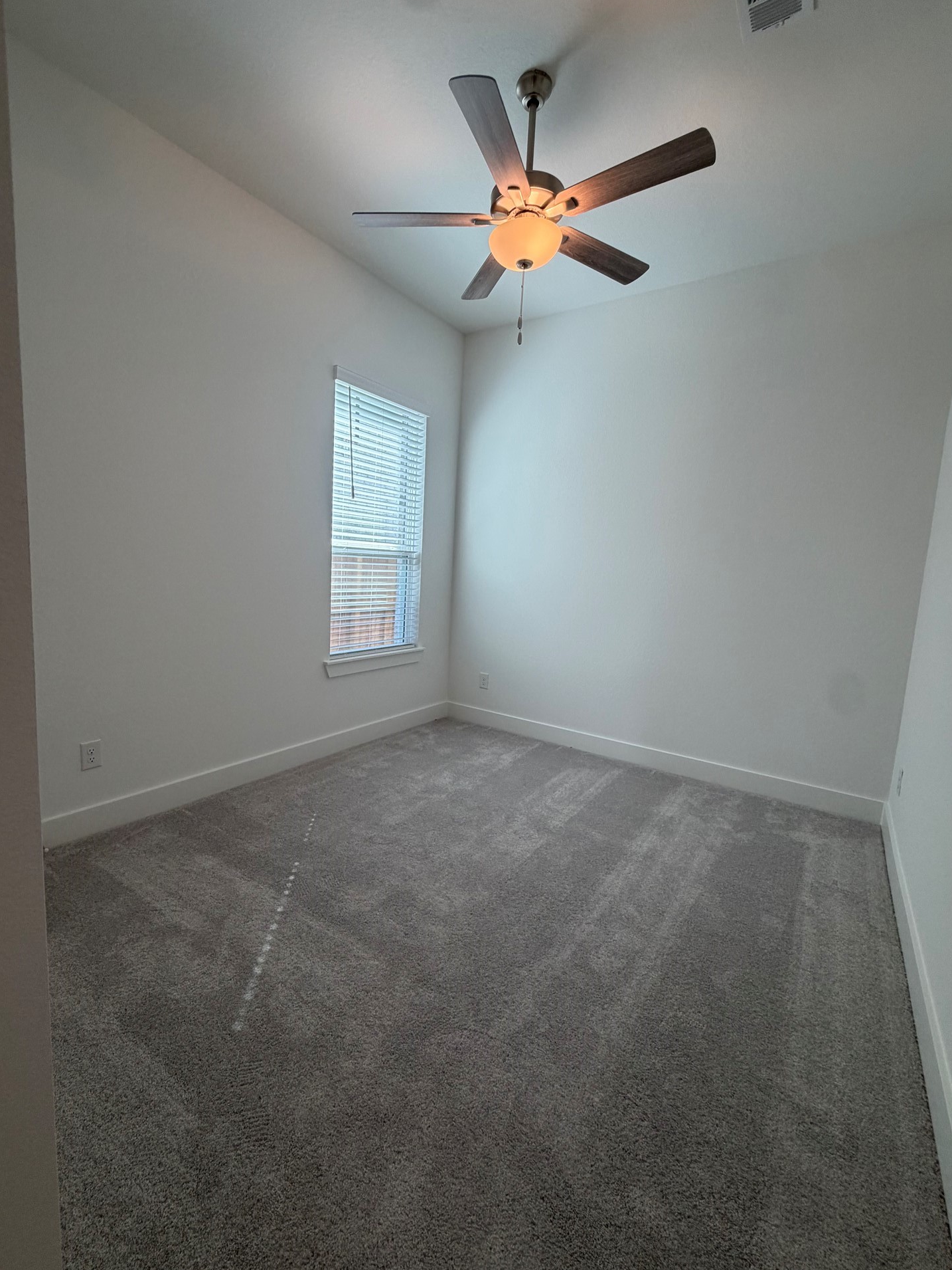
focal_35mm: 15
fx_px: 550
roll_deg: -3.4
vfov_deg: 98.2
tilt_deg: -6.6
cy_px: 635
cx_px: 455
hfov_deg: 81.7
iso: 100
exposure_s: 1/120
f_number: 2.2
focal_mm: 2.22
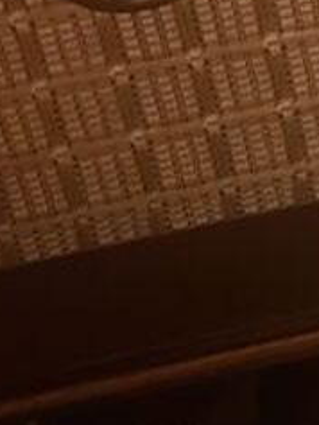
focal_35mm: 146
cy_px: -754
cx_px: 568
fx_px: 1792
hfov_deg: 9.7
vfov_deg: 10.5
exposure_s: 1/10
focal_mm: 4.3
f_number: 1.5
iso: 400
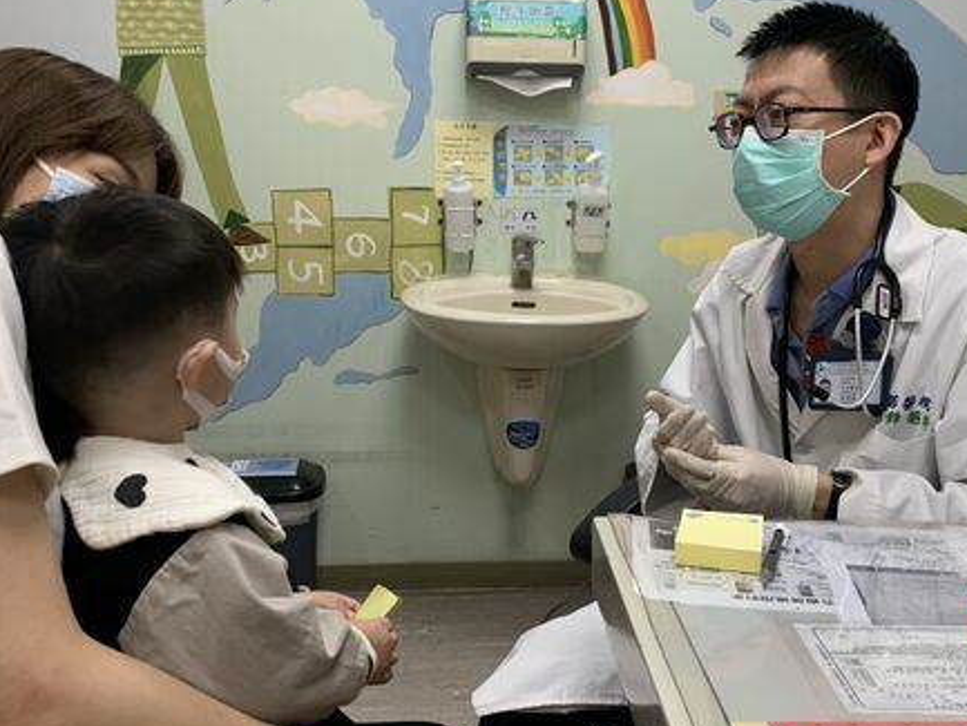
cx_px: 520
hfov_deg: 51.3
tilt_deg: -8.8
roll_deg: -1.4
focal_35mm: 36
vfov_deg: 39.6
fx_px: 1006
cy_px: 331
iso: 50
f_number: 1.8
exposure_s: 1/60
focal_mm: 4.25
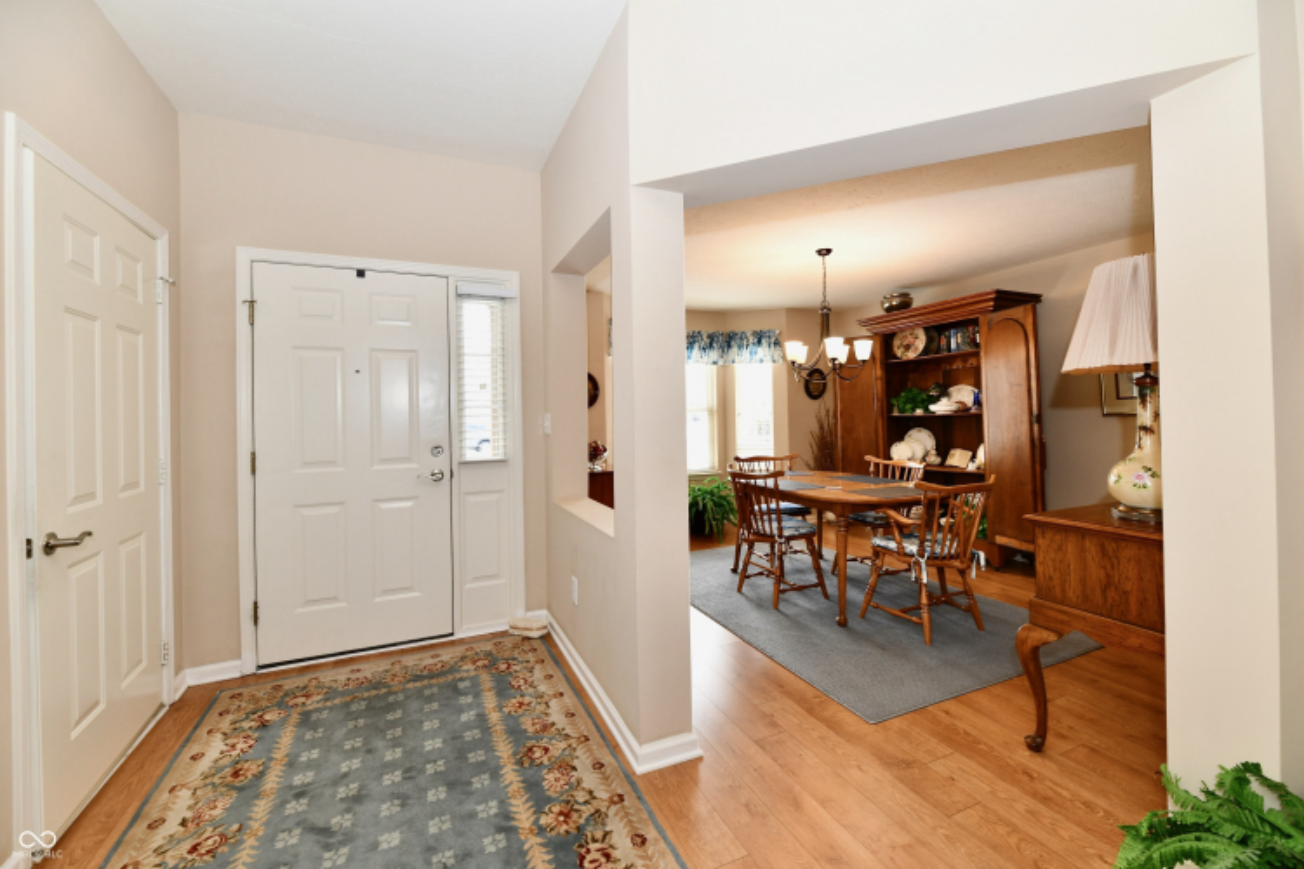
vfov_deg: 81.2
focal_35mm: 14
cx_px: 652
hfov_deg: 104.3
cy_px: 434
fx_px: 507
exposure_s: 1/60
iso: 640
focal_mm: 14
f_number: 6.3
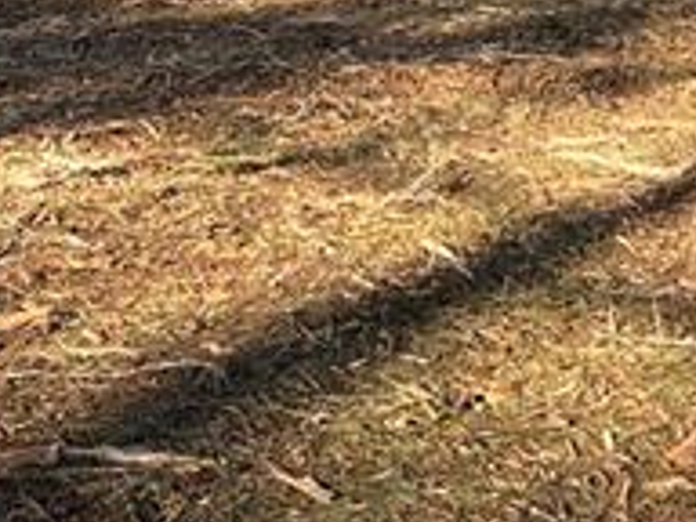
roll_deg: +3.4
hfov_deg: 14.2
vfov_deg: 10.3
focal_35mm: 139
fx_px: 2795
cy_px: -254
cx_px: 355
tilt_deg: -4.1
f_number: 1.5
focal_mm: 5.7
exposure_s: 1/1449
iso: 50
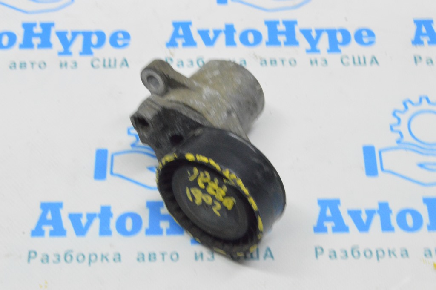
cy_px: 145
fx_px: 817
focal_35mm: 68
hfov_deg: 29.9
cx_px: 218
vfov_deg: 20.1
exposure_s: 1/20
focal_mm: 45
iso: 6400
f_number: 20
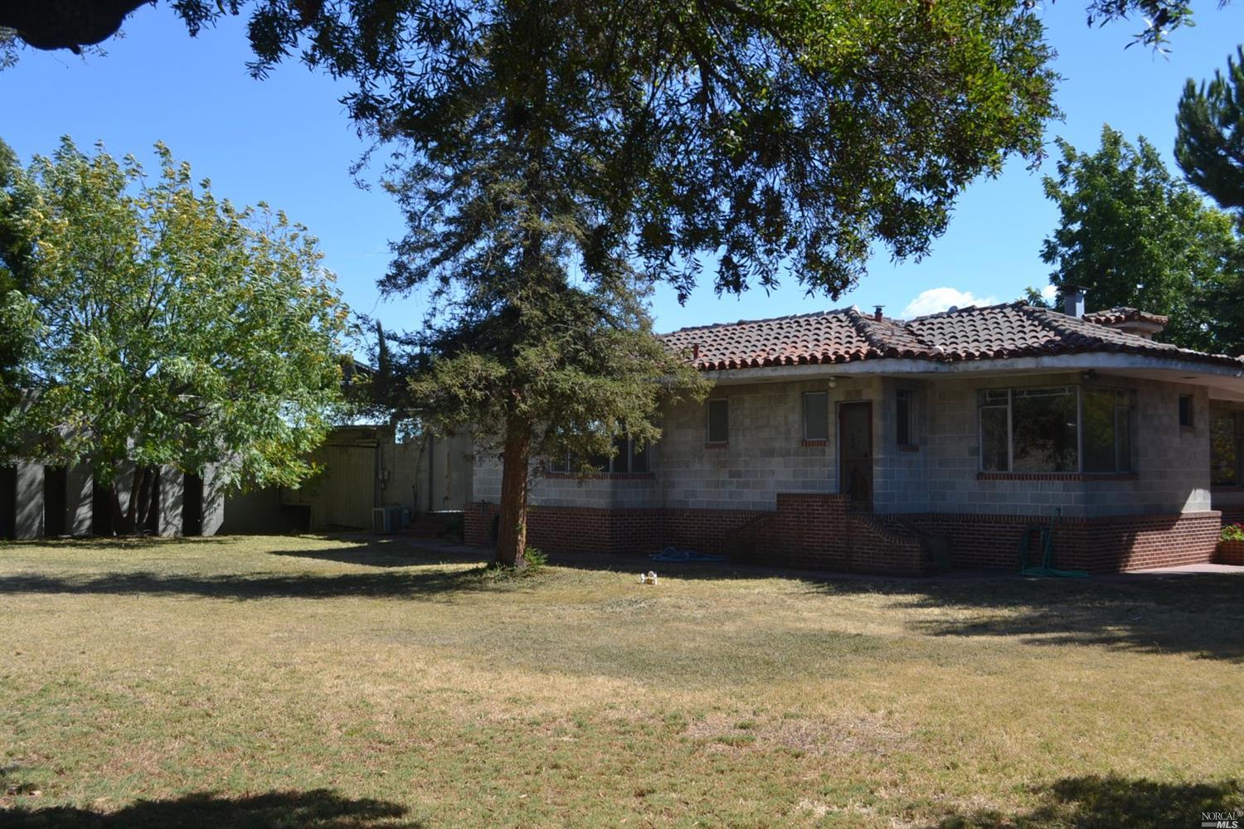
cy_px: 414
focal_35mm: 36
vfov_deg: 36.9
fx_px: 1244
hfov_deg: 53.1
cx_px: 622
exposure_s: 1/200
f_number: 7.1
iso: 100
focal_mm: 24
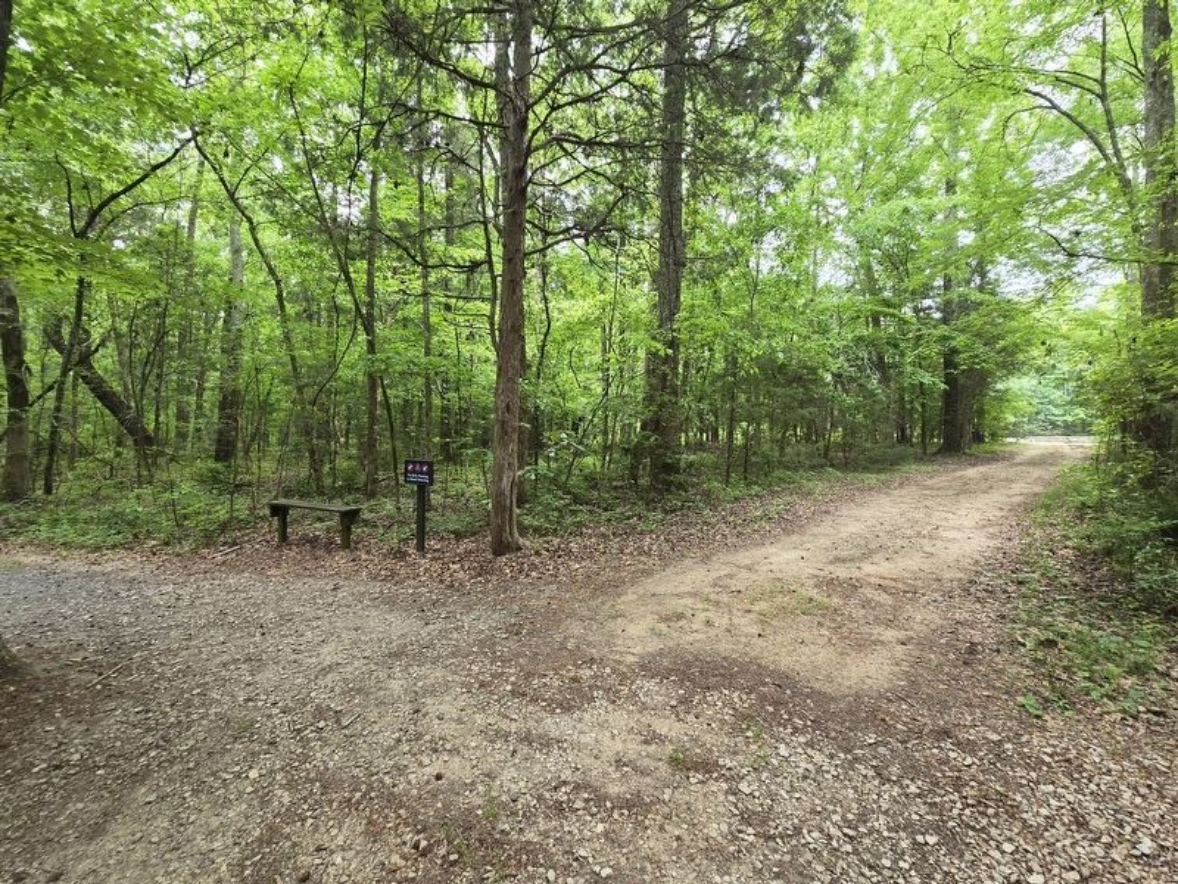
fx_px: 442
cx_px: 589
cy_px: 442
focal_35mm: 13
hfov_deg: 106.2
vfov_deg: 89.9
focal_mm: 2.2
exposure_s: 1/120
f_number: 2.2
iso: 64
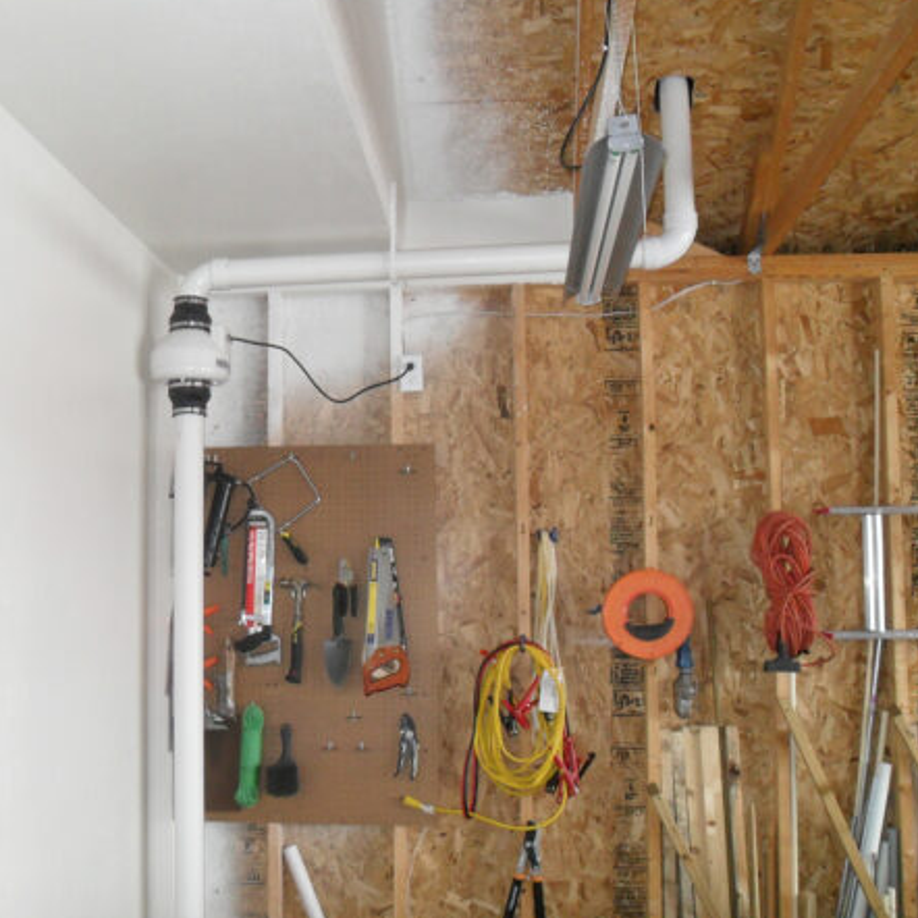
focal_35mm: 42
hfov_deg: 39.9
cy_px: 453
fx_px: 1260
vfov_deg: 40.0
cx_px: 388
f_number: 2.8
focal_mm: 6.2
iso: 200
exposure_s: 1/45
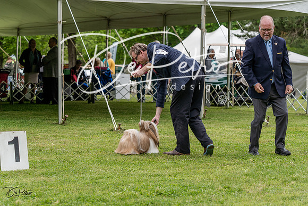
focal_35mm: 92
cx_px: 154
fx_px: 787
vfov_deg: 14.9
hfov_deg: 22.1
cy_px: 103
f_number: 4.5
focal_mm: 92
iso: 500
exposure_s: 1/1000
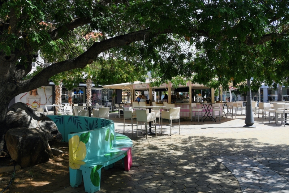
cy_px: 96
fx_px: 217
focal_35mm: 27
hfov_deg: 67.4
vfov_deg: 48.0
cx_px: 144
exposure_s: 1/500
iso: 400
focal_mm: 18
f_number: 9
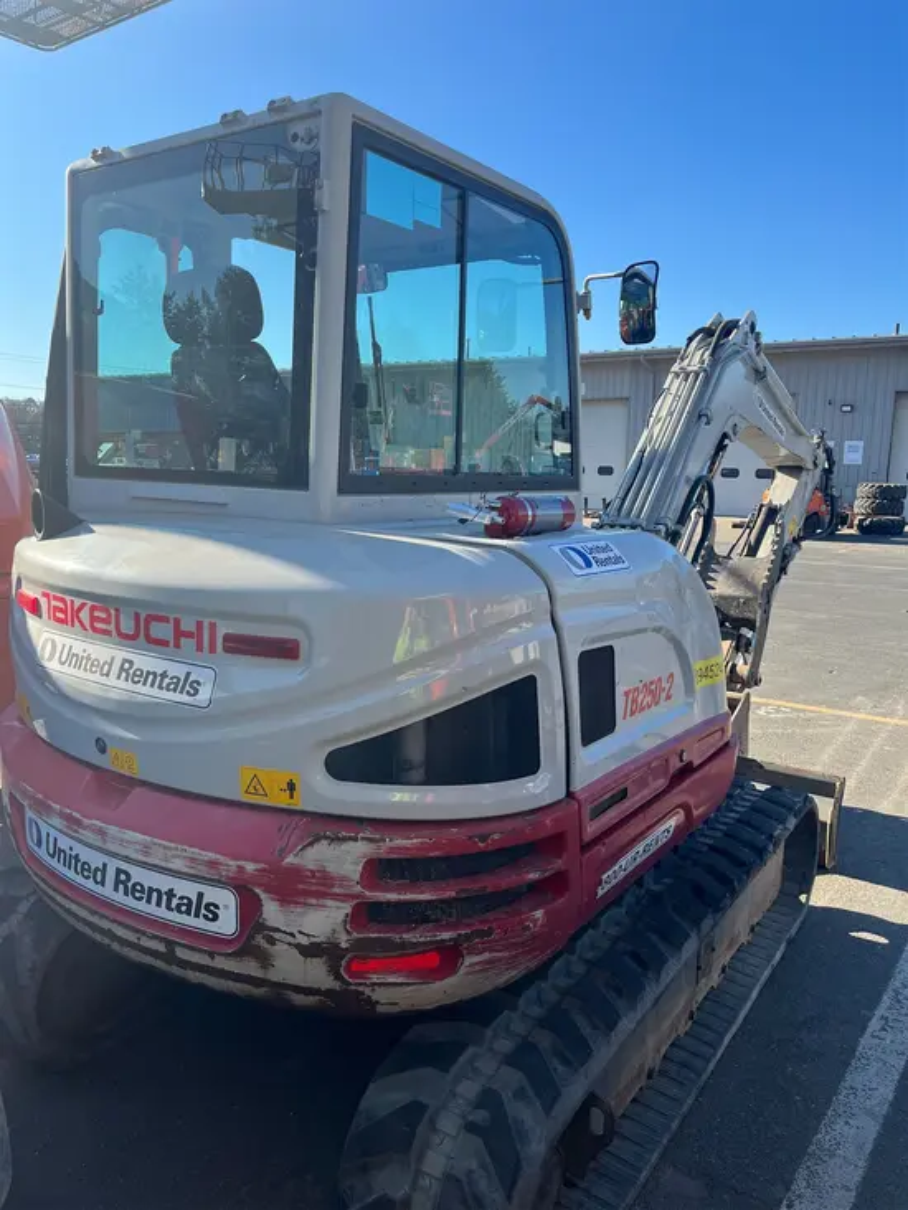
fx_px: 909
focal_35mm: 26
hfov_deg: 53.1
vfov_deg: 67.3
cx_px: 454
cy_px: 605
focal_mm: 5.1
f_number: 1.6
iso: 50
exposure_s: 1/1536
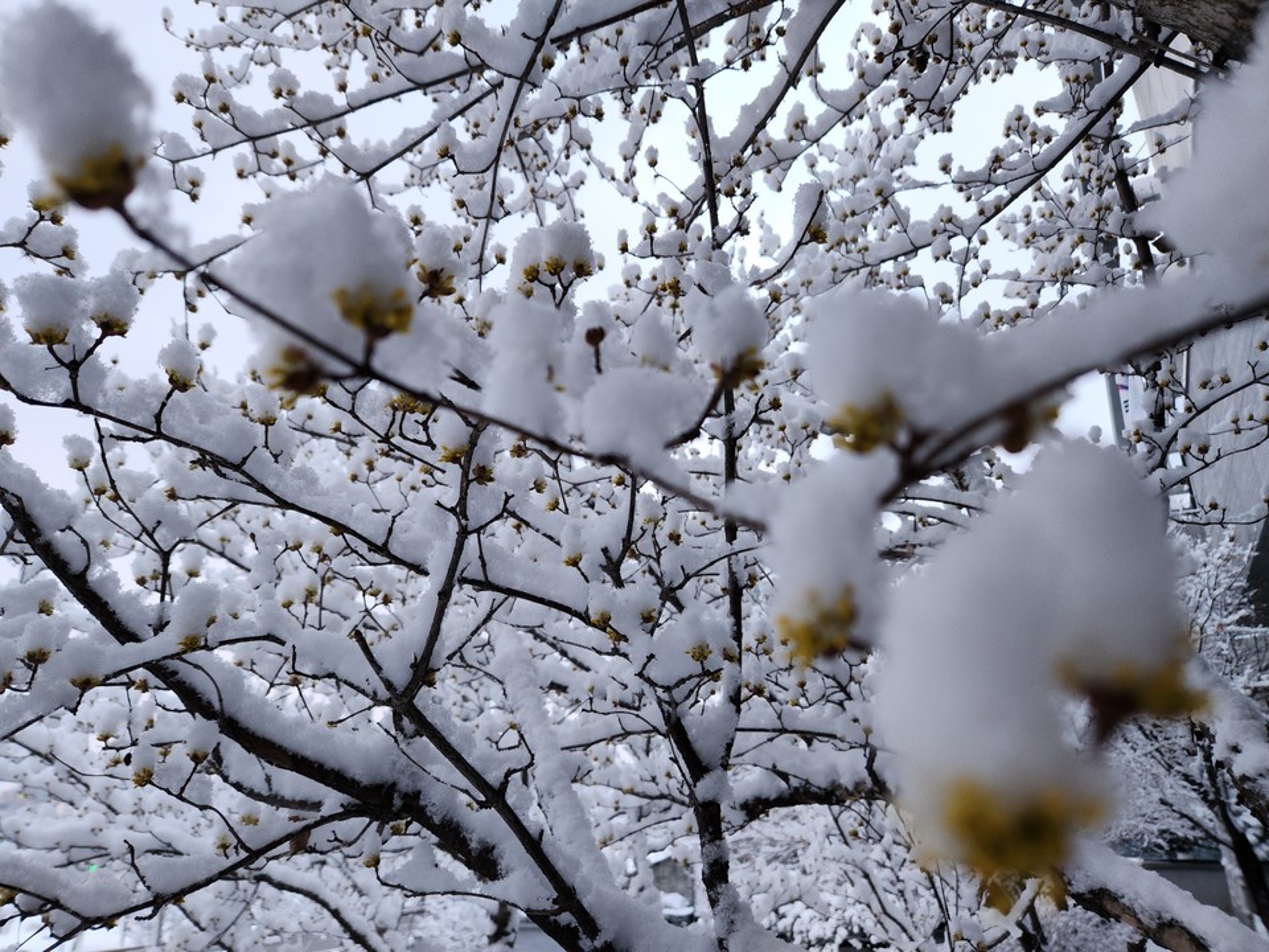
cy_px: 476
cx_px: 634
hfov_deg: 73.9
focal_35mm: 23
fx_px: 843
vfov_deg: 58.9
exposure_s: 1/120
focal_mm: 5.4
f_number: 1.8
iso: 160
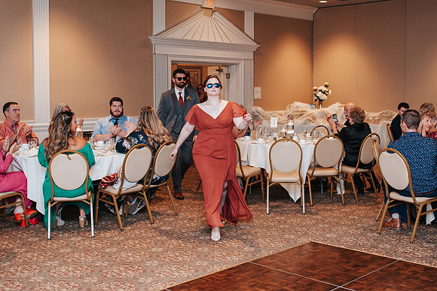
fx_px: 595
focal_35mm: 49
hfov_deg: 40.4
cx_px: 222
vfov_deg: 27.5
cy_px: 123
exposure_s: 1/160
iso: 1000
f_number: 2.8
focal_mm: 35
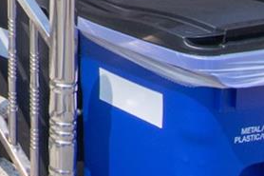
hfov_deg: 14.4
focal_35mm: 122
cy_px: -310
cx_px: -243
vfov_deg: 9.4
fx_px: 892
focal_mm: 11
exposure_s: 1/400
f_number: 14
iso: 400
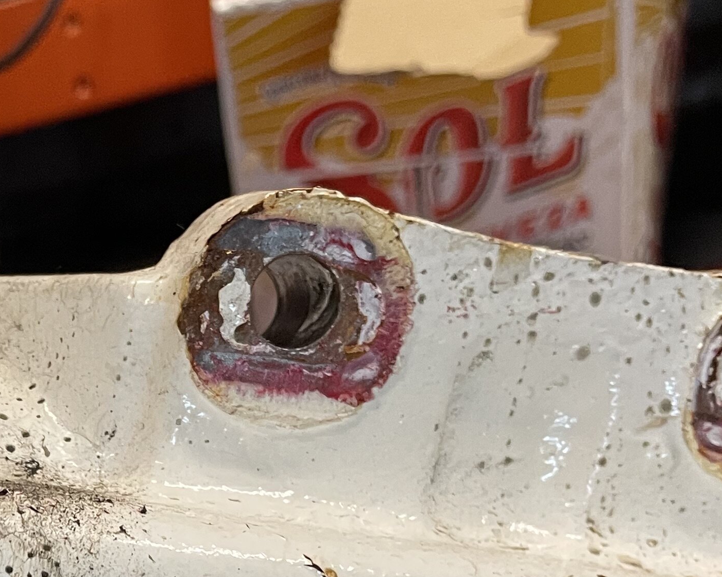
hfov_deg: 23.7
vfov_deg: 19.6
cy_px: 719
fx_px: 1560
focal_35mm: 73
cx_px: -154
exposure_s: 1/50
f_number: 1.6
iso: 200
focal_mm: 4.2
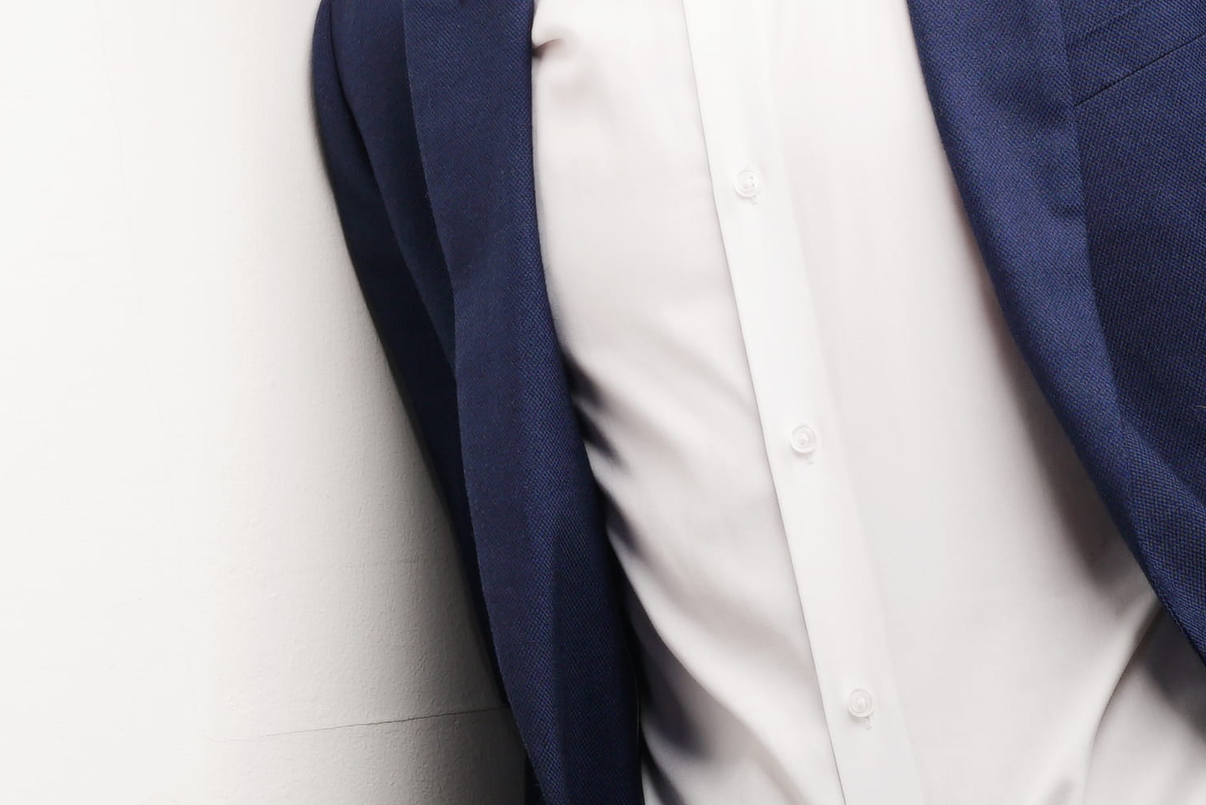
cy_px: 110
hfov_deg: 14.4
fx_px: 4759
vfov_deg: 9.6
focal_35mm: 142
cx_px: 455
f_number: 13
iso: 200
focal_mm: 50
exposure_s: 1/160
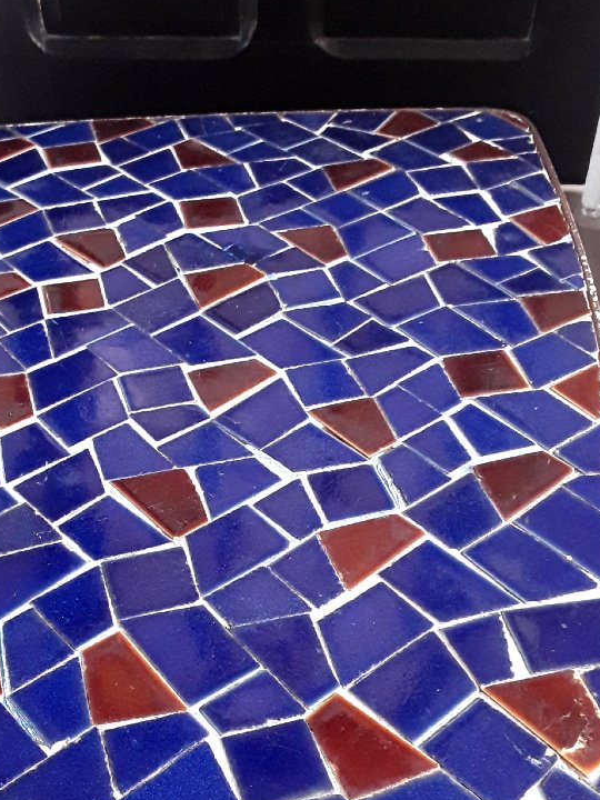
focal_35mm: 45
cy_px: 572
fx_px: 1040
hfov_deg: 31.9
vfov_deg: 41.2
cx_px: 201
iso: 200
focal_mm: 2.91
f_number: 1.9
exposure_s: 1/33
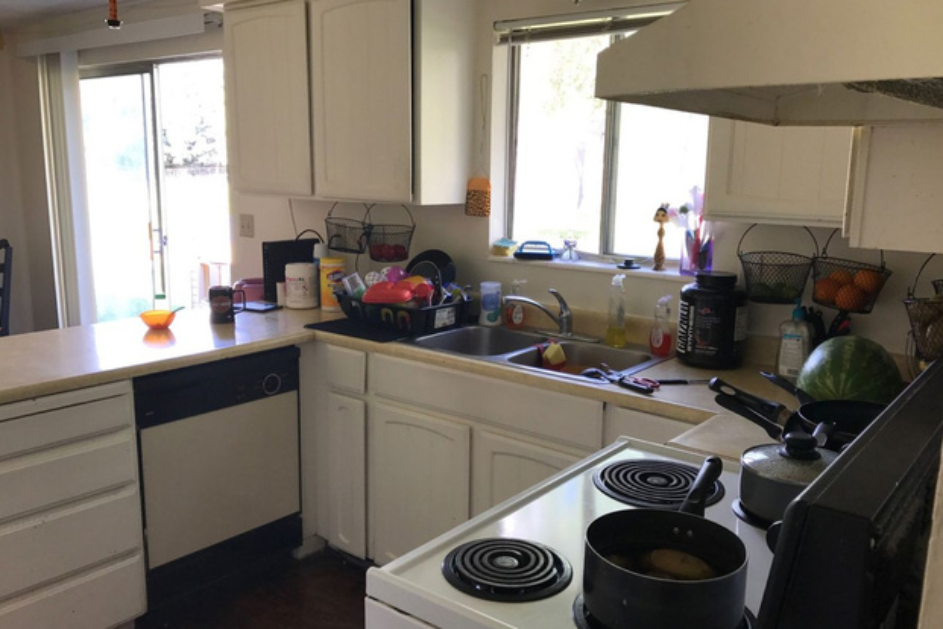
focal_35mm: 30
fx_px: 786
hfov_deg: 61.9
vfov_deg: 43.6
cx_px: 484
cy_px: 331
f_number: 1.8
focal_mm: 3.99
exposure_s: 1/40
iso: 25
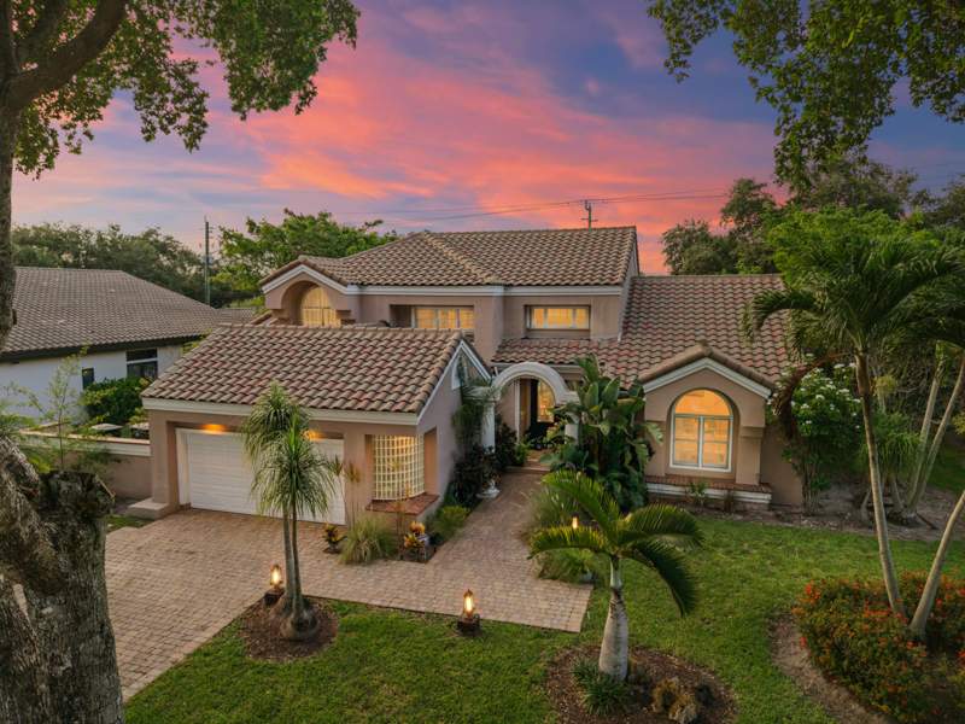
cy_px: 362
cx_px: 482
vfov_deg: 56.8
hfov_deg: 71.6
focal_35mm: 24
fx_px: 669
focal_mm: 8.7
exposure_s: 1/200
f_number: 1.8
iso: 200
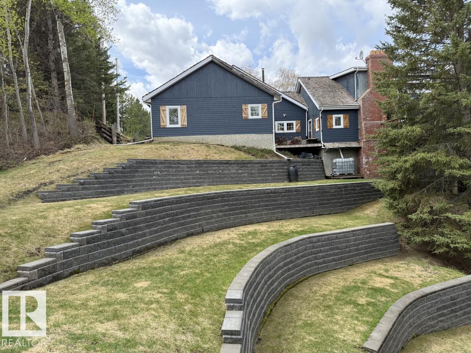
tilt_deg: +0.5
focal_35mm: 24
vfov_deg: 56.8
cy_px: 176
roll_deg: +2.5
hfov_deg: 71.6
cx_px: 236
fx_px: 327
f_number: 1.78
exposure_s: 1/1901
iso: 100
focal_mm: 6.76
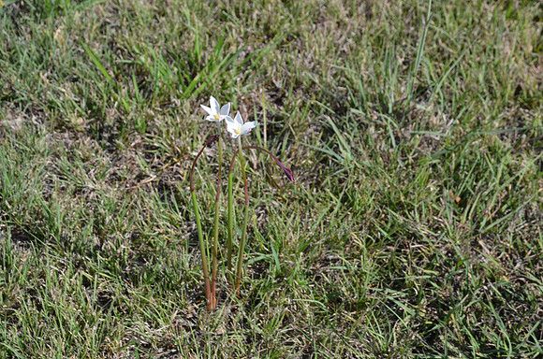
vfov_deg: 13.0
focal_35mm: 105
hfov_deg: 19.5
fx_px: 1580
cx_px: 272
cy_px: 180
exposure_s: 1/200
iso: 200
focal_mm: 70
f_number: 7.1
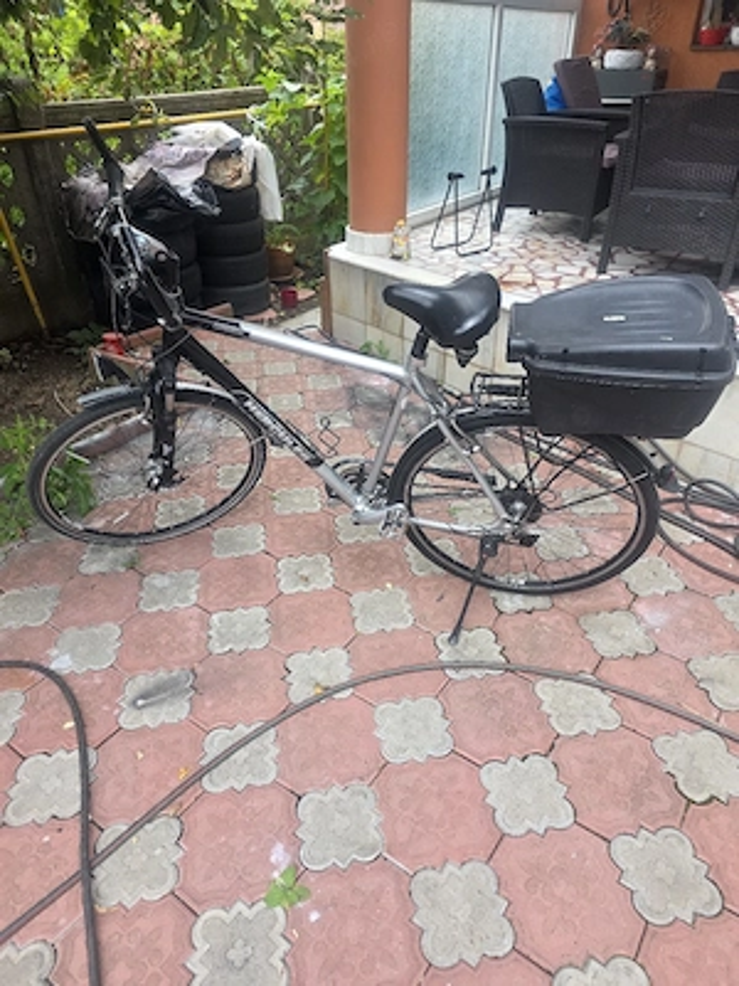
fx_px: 655
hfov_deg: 58.9
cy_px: 493
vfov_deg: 73.9
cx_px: 370
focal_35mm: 23
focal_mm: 6.3
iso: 40
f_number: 1.7
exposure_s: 1/182
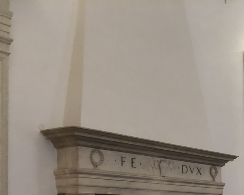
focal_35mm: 63
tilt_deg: +0.5
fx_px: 455
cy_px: 210
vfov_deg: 22.9
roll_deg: +1.0
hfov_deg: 27.5
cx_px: 266
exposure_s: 1/8
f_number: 1.8
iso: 100
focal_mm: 4
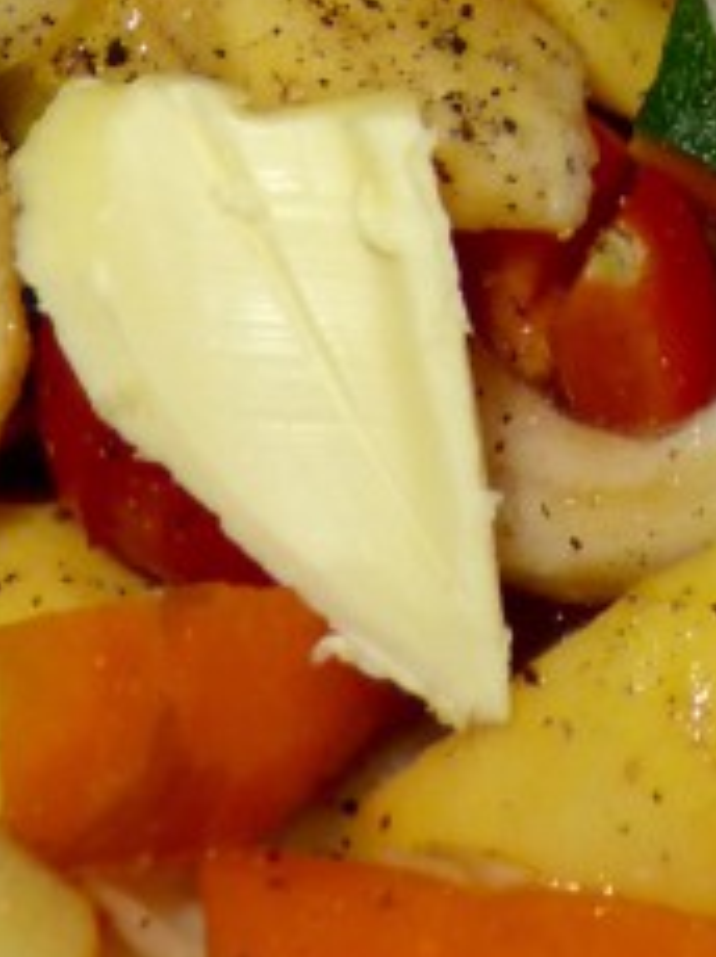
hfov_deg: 8.7
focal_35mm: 165
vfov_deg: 11.2
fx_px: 4559
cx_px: 1124
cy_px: -736
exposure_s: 1/60
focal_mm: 6.3
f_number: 3.1
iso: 160
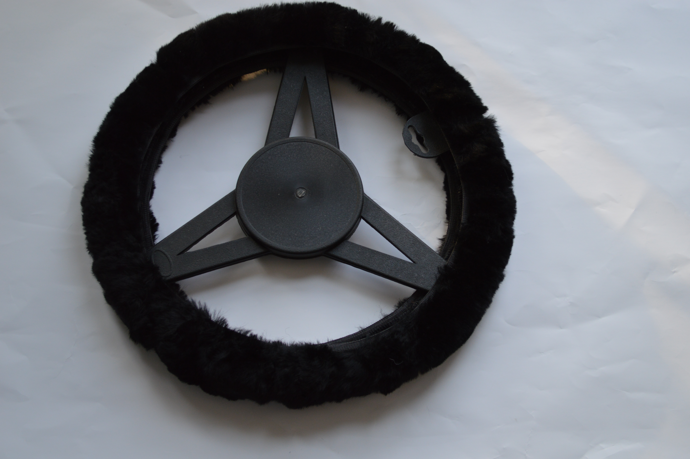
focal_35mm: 54
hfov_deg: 36.9
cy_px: 230
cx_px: 345
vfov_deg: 25.0
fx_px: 1034
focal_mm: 36
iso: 400
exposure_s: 1/60
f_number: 5
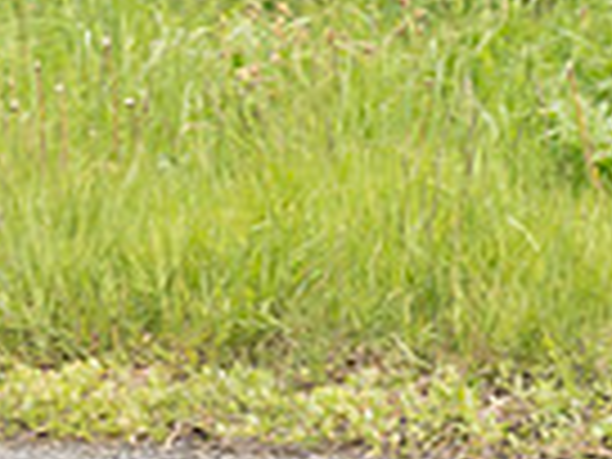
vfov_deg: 1.8
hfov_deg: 2.4
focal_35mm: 807
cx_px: -760
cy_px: -373
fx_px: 14268
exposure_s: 1/1000
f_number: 4.5
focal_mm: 144
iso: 640
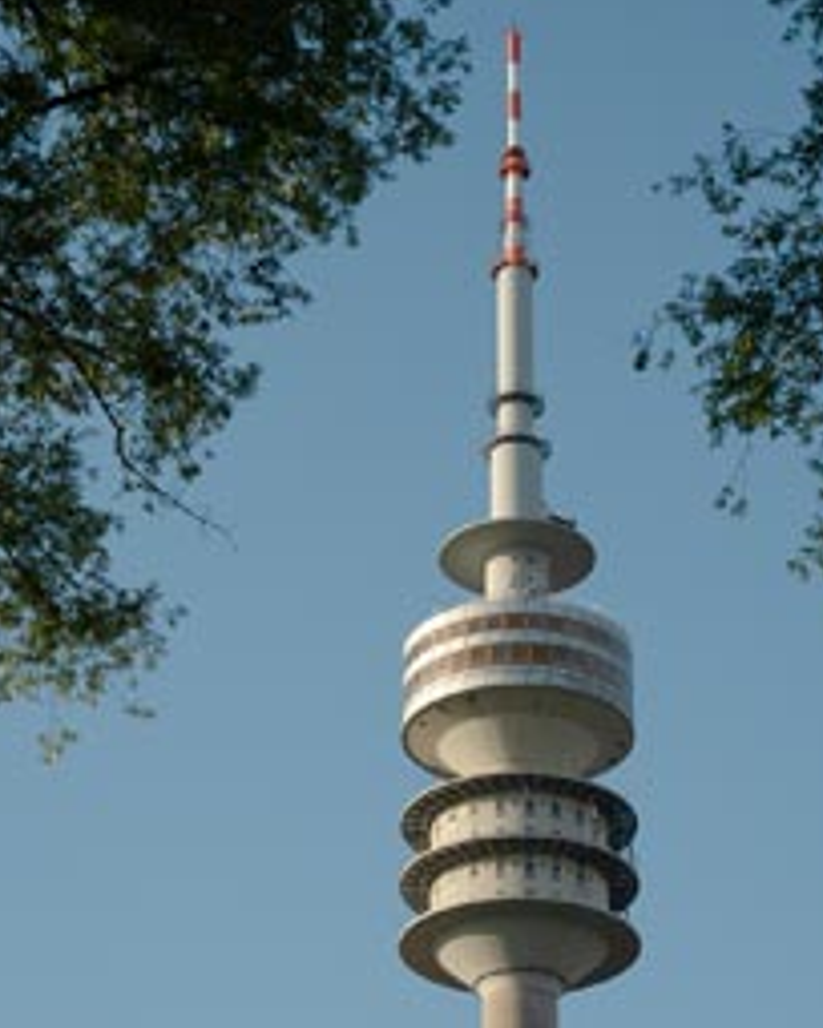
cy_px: 589
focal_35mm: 103
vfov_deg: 18.6
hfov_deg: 14.9
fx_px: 3136
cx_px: 518
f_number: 6.3
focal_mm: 70
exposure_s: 1/3200
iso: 320
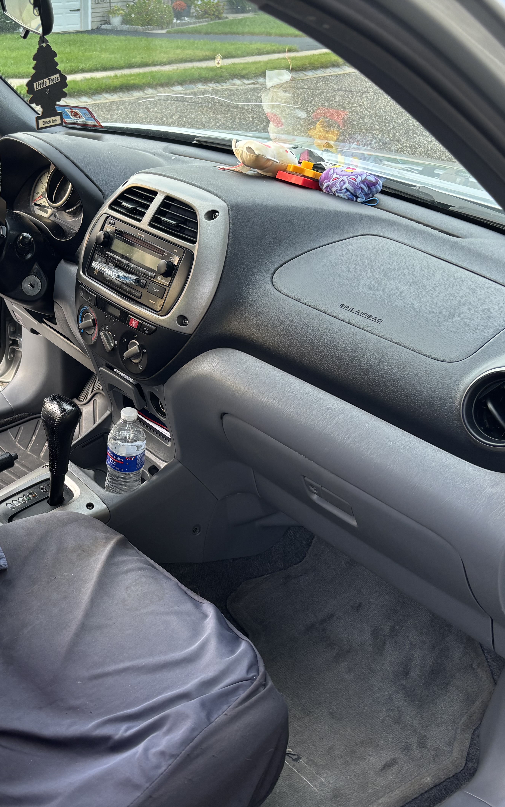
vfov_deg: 52.8
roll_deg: +1.8
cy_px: 405
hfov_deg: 33.2
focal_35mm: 37
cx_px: 84
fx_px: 815
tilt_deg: -27.6
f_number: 1.6
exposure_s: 1/121
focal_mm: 5.96
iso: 64
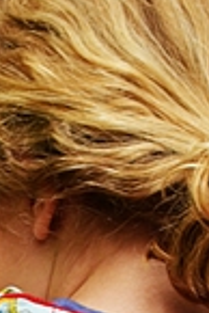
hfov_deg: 3.4
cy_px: 723
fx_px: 3510
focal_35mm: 404
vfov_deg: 5.0
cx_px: 101
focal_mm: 52
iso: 200
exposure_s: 1/160
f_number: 6.3
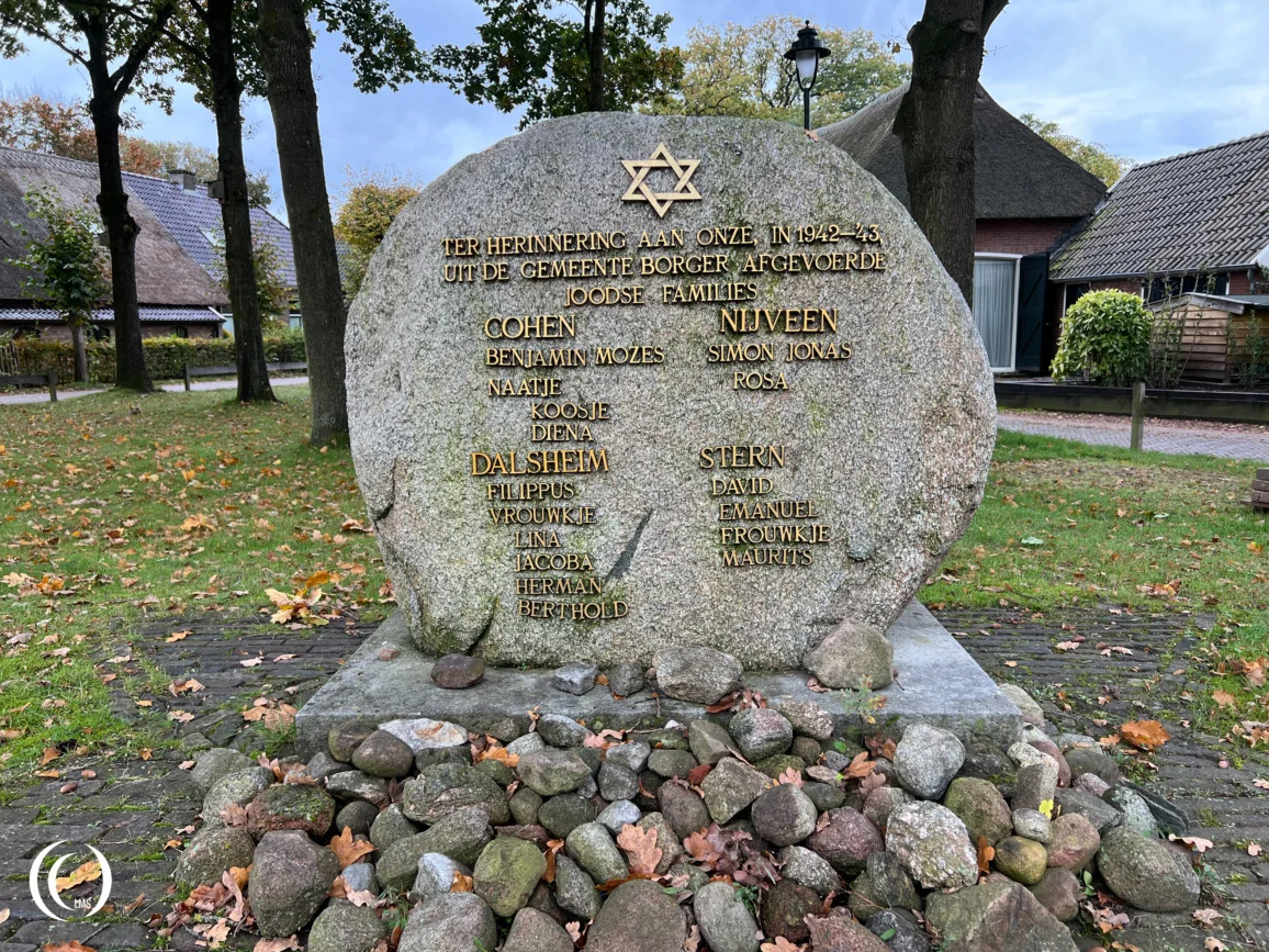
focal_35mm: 27
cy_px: 481
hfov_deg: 65.3
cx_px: 637
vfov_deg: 51.4
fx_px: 990
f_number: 1.5
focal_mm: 5.7
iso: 50
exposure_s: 1/263
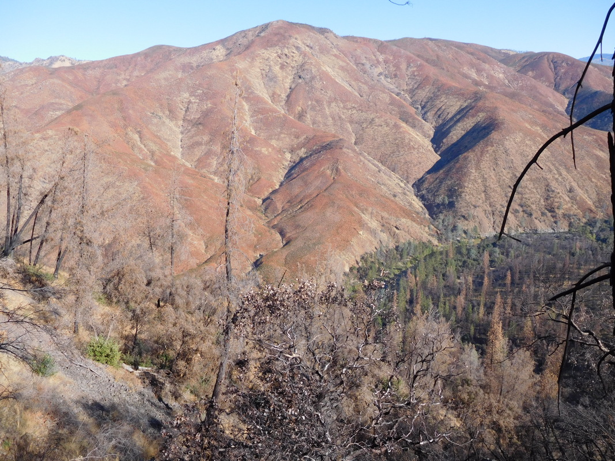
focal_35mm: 28
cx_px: 308
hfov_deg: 63.4
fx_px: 497
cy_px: 230
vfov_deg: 49.7
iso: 125
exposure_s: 1/800
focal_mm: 5
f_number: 3.5
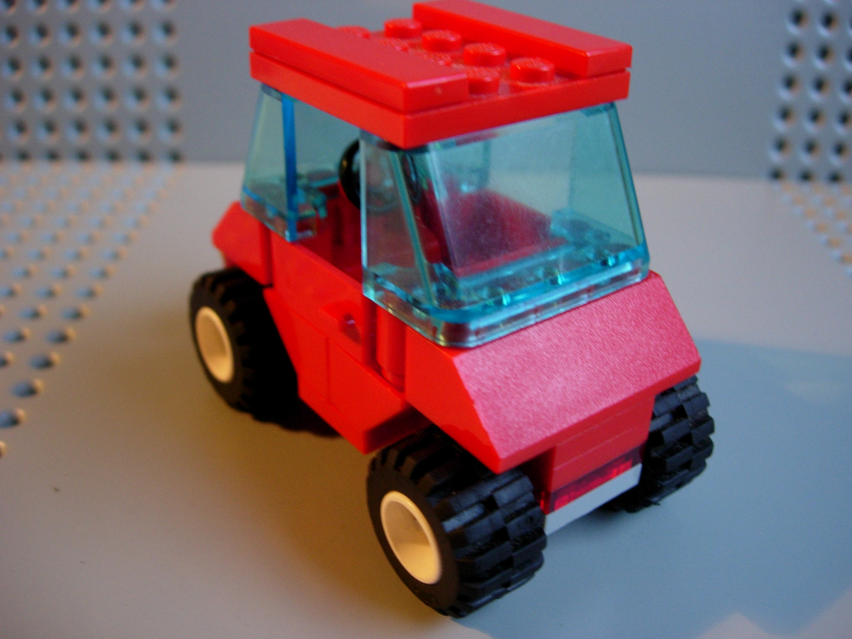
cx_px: 426
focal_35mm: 38
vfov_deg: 37.7
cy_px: 320
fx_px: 935
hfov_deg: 49.0
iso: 154
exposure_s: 1/32
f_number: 2.8
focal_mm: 7.8
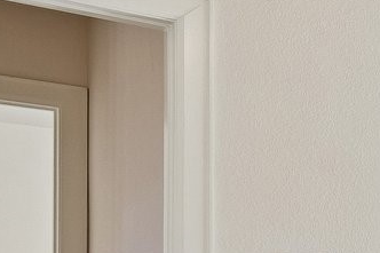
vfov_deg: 17.8
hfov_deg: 19.1
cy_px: 279
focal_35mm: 74
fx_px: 781
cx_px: 721
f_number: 8
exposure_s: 1/100
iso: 640
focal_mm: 12
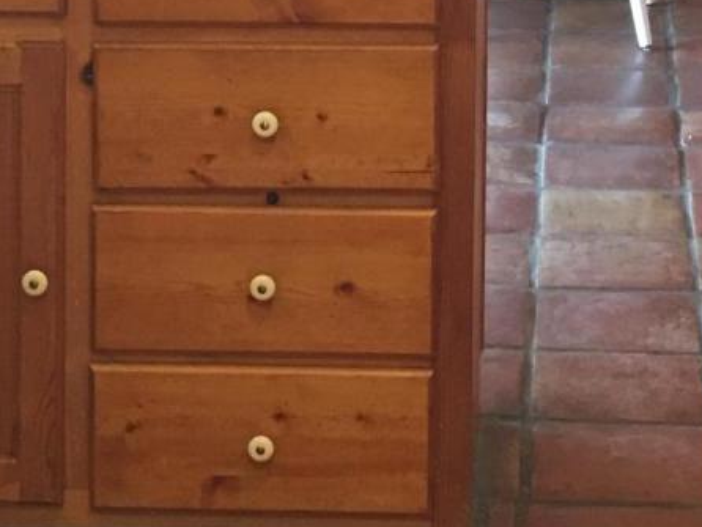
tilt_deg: -4.8
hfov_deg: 15.1
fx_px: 2638
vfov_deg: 10.8
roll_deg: -0.8
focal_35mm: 130
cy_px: -362
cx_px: 463
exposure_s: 1/15
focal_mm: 4.15
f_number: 2.2
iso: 80
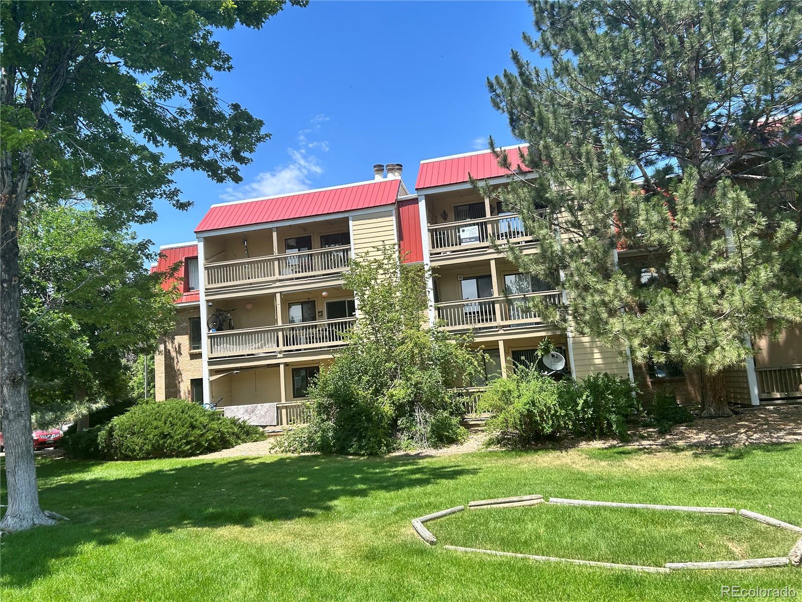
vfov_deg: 53.1
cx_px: 401
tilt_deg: +7.9
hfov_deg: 67.3
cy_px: 301
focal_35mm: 26
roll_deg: +5.9
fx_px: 602
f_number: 1.5
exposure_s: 1/2208
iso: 50
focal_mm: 5.7
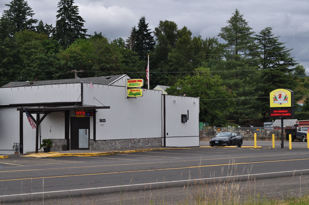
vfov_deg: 20.6
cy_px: 102
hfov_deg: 30.5
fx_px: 566
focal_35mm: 66
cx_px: 154
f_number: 10
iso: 200
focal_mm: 44
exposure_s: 1/200
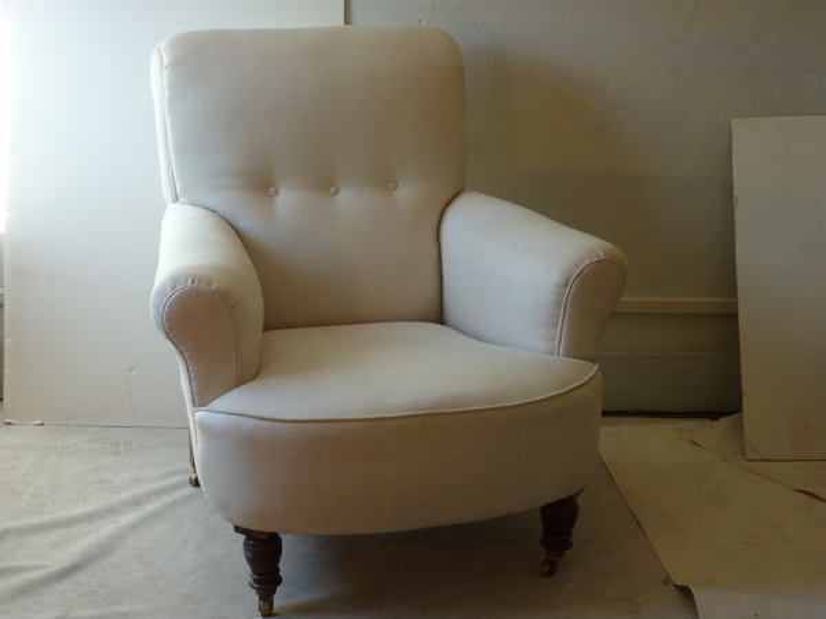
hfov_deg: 29.0
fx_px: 1599
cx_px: 413
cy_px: 310
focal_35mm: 67
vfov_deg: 21.9
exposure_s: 1/40
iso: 160
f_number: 4.1
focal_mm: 11
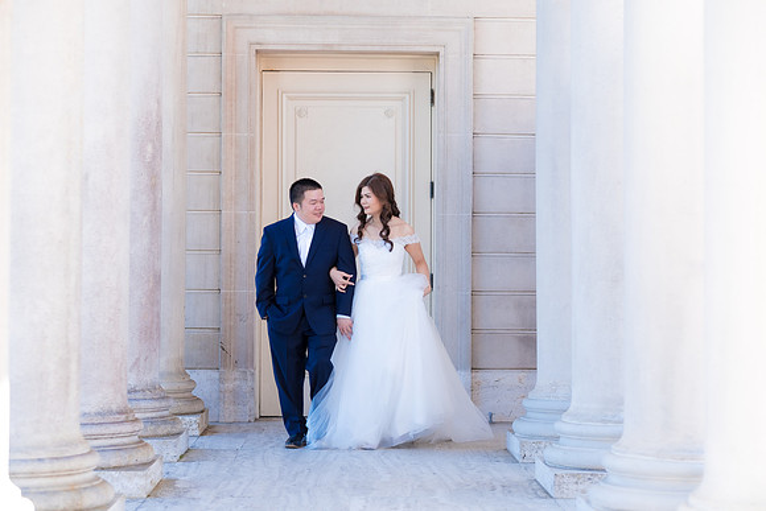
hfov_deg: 23.5
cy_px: 256
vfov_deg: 15.8
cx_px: 385
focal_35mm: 87
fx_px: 1842
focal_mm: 56
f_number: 2.2
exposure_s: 1/320
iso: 160
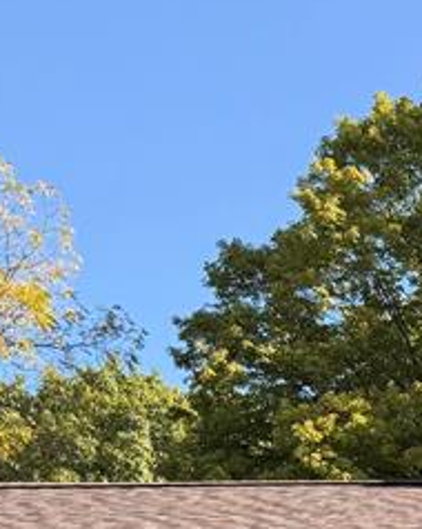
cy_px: 767
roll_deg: +0.7
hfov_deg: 12.5
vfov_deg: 17.3
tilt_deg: +7.7
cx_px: 962
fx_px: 1579
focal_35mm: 101
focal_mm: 6.76
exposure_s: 1/1337
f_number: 1.78
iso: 100
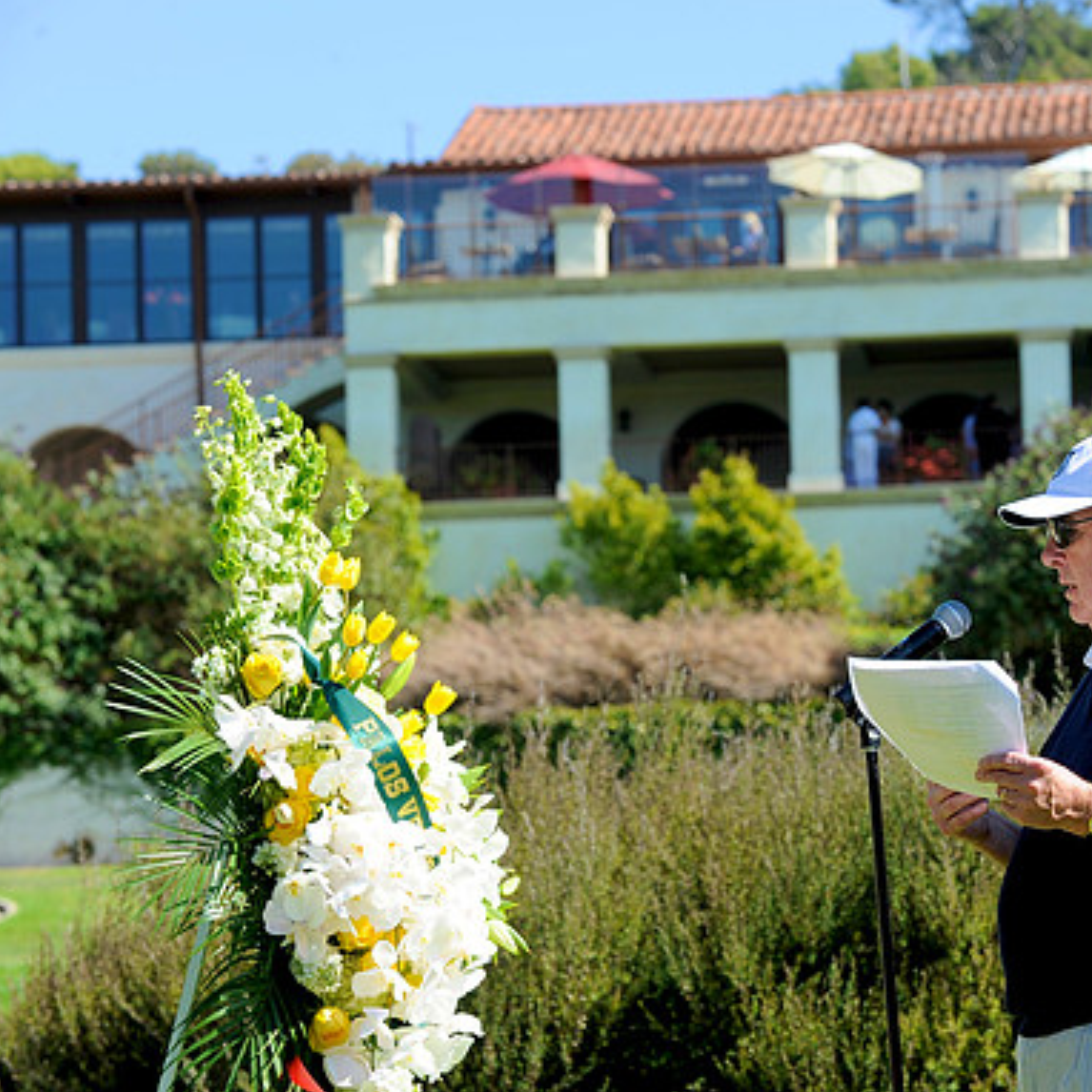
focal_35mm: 161
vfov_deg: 10.9
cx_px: 732
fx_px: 5746
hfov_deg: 10.8
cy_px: 546
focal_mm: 125
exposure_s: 1/200
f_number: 9
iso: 200
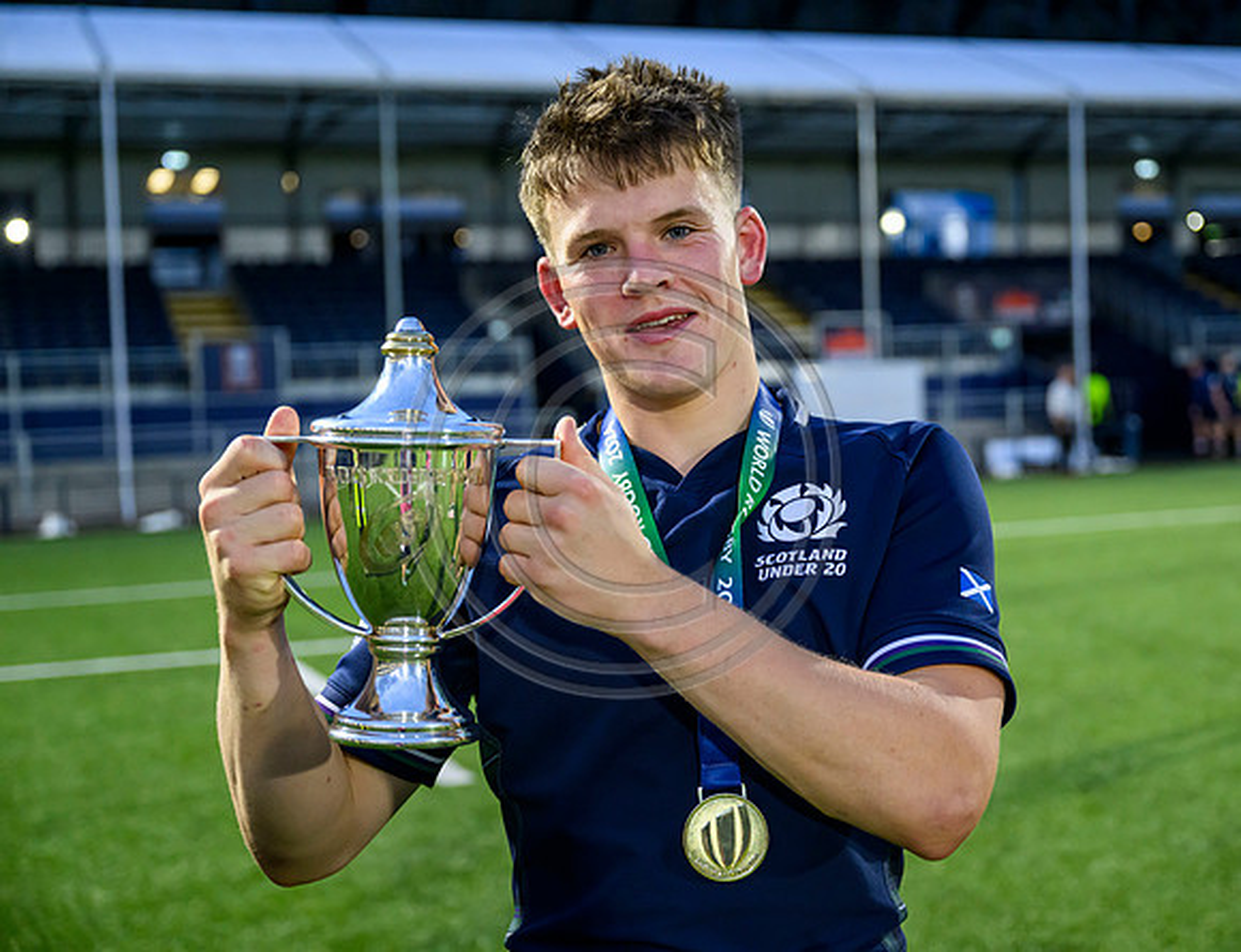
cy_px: 476
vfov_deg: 28.6
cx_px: 714
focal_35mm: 52
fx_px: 1864
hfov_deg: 36.7
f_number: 3.2
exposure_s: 1/800
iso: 3200
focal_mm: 47
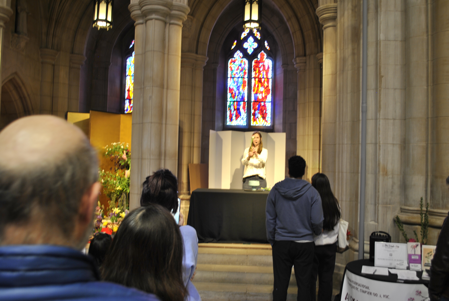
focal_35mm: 33
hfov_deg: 57.2
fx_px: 412
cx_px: 224
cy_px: 150
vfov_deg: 40.1
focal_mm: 22
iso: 100
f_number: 4
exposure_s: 1/3
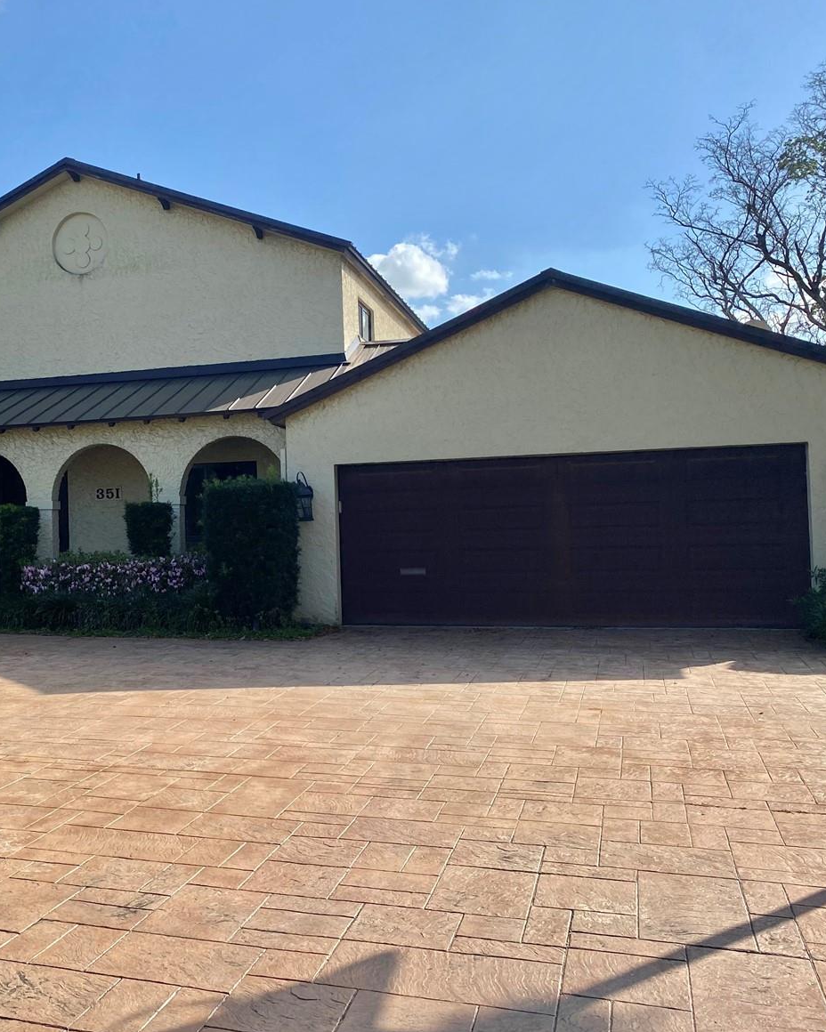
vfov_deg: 51.5
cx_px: 209
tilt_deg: +2.5
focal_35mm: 35
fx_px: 1070
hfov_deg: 41.0
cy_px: 515
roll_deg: +0.4
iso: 32
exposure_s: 1/2755
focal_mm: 4.25
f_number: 1.8
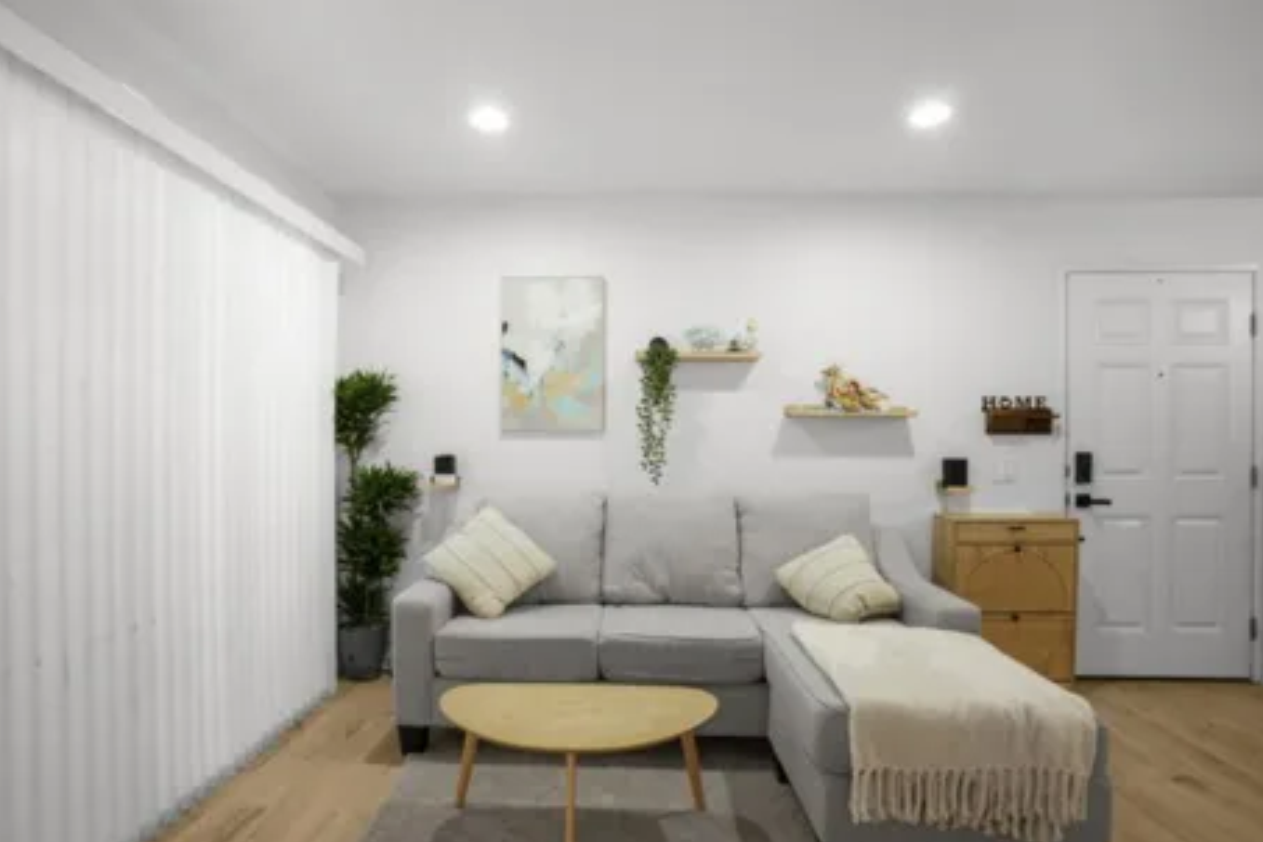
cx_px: 613
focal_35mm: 18
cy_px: 441
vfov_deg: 67.3
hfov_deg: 90.0
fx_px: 631
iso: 200
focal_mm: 17
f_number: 8
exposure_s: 1/1.25
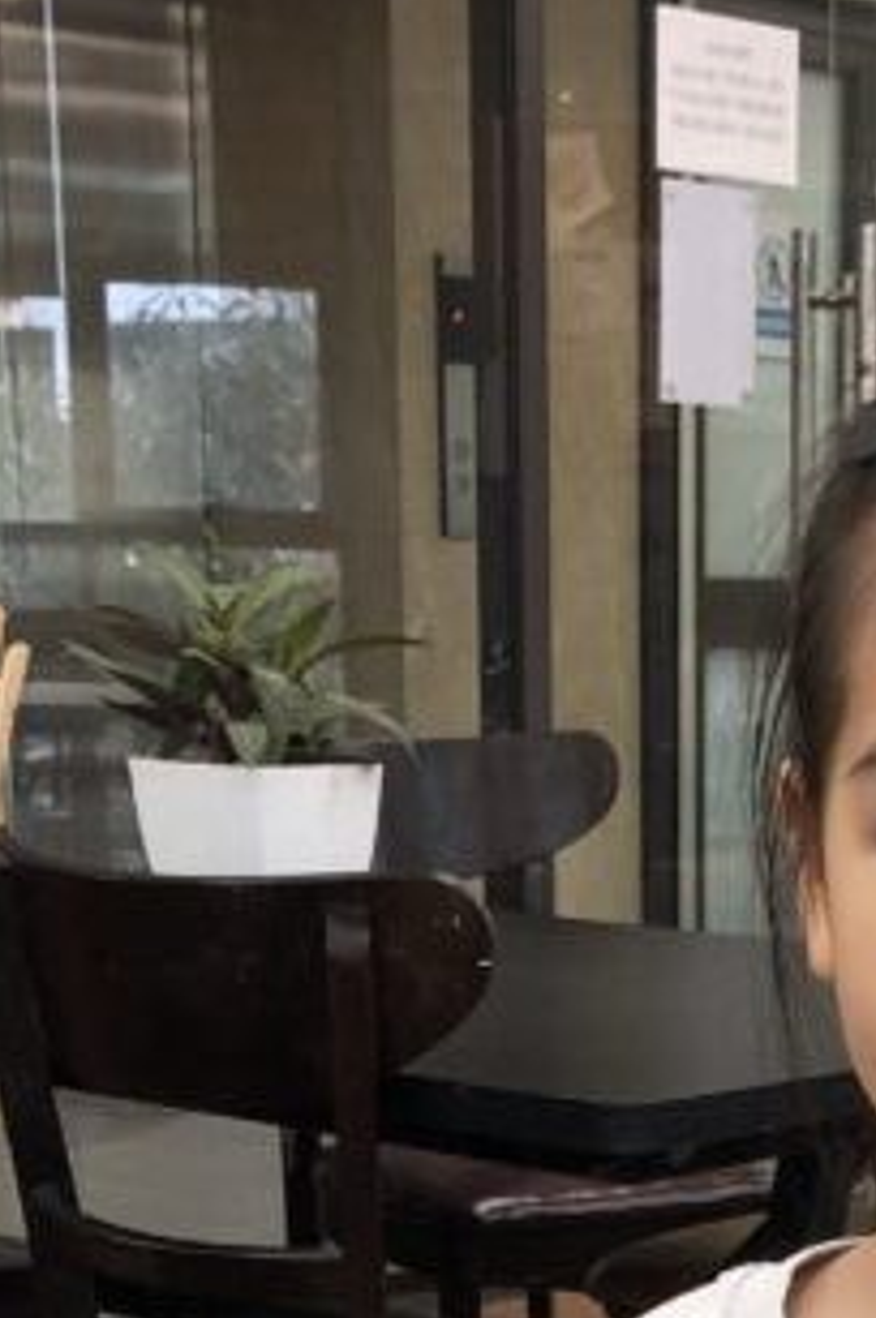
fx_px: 3475
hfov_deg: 14.1
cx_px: 915
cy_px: 1653
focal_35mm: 95
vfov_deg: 19.9
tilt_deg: -16.1
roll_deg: -1.3
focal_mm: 3.99
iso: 25
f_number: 1.8
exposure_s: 1/30
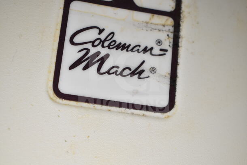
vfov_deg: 21.6
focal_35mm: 63
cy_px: 82
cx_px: 124
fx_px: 432
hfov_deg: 31.9
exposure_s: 1/80
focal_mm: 42
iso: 1600
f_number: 5
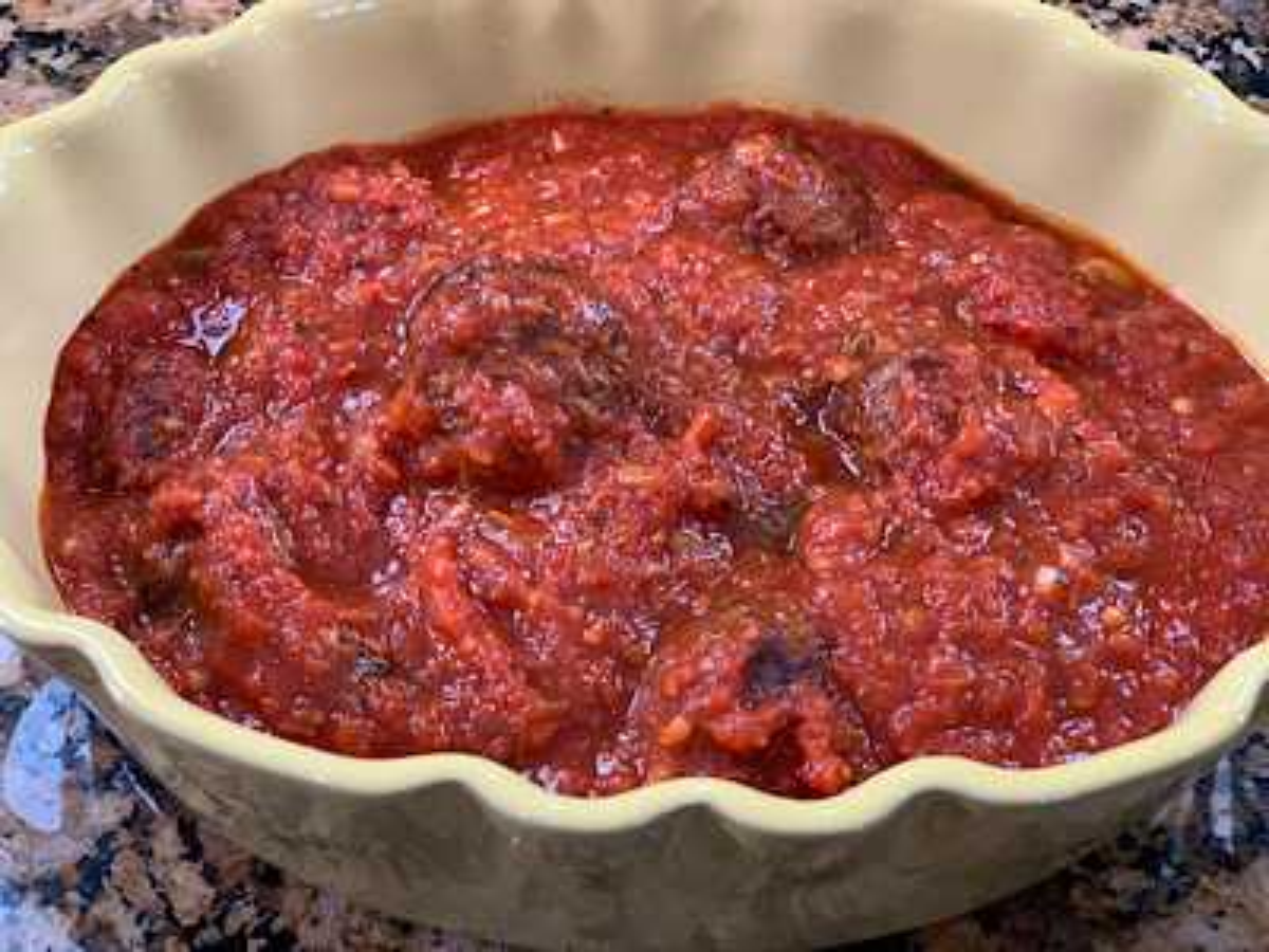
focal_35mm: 52
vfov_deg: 28.0
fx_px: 1906
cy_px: 476
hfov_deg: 36.8
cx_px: 634
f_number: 2.4
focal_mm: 6
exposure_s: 1/60
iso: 200
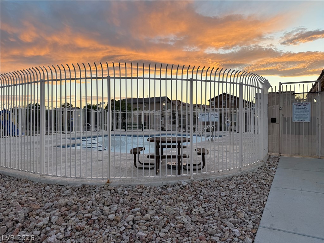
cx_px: 162
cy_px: 122
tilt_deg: +0.8
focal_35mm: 24
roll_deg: -0.1
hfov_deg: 71.6
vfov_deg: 56.8
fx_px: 225
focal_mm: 6.76
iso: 80
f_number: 1.78
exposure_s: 1/372
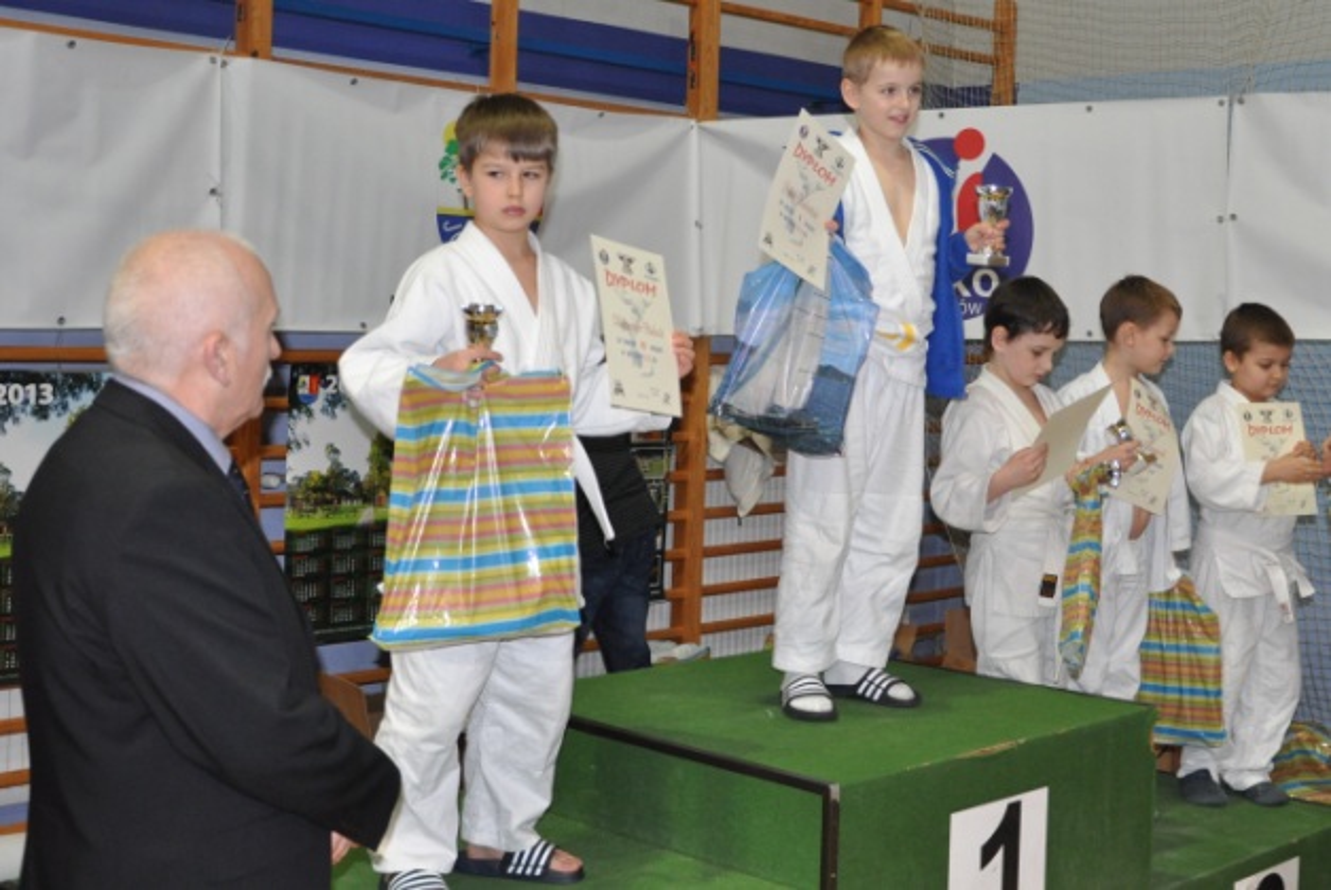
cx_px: 666
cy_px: 445
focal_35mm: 33
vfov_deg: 40.1
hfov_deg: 57.2
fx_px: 1221
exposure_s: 1/60
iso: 800
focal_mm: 22
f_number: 3.8
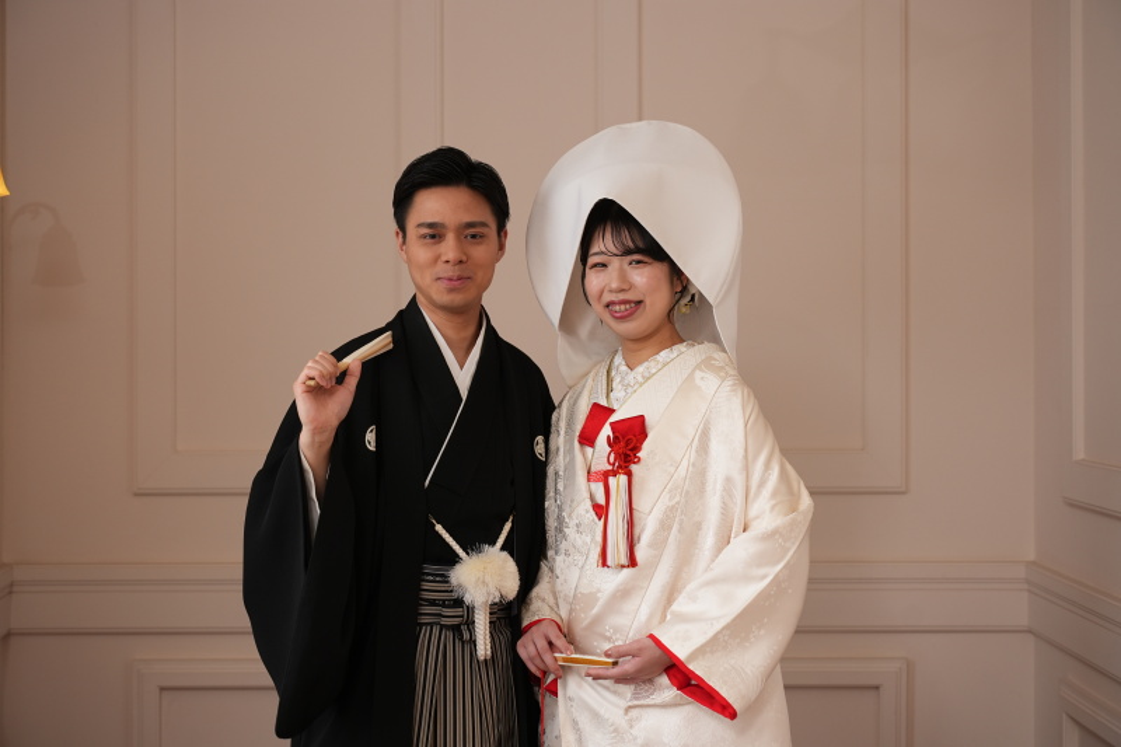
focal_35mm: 51
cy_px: 374
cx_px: 560
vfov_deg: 26.5
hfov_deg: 38.9
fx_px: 1588
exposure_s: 1/100
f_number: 4
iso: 400
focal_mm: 51
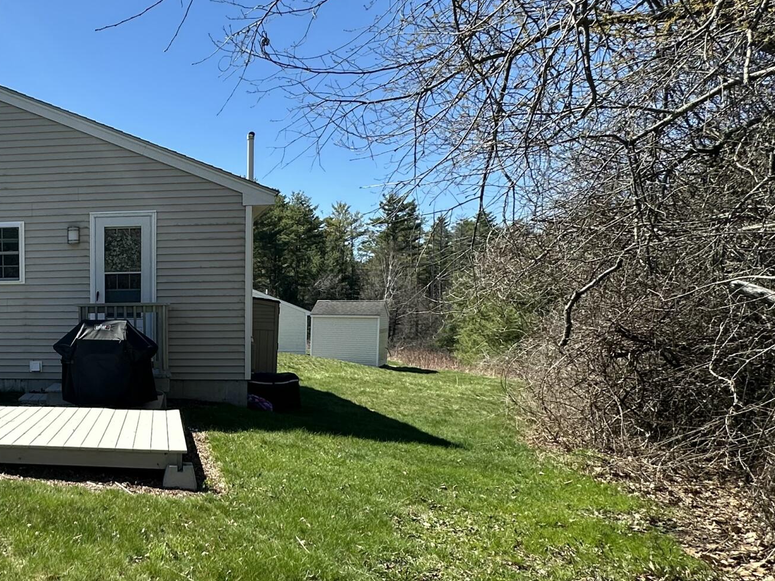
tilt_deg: -2.9
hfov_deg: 49.2
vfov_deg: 43.8
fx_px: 716
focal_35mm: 32
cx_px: 46
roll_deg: +0.5
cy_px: 357
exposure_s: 1/940
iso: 40
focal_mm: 2.22
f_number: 2.2
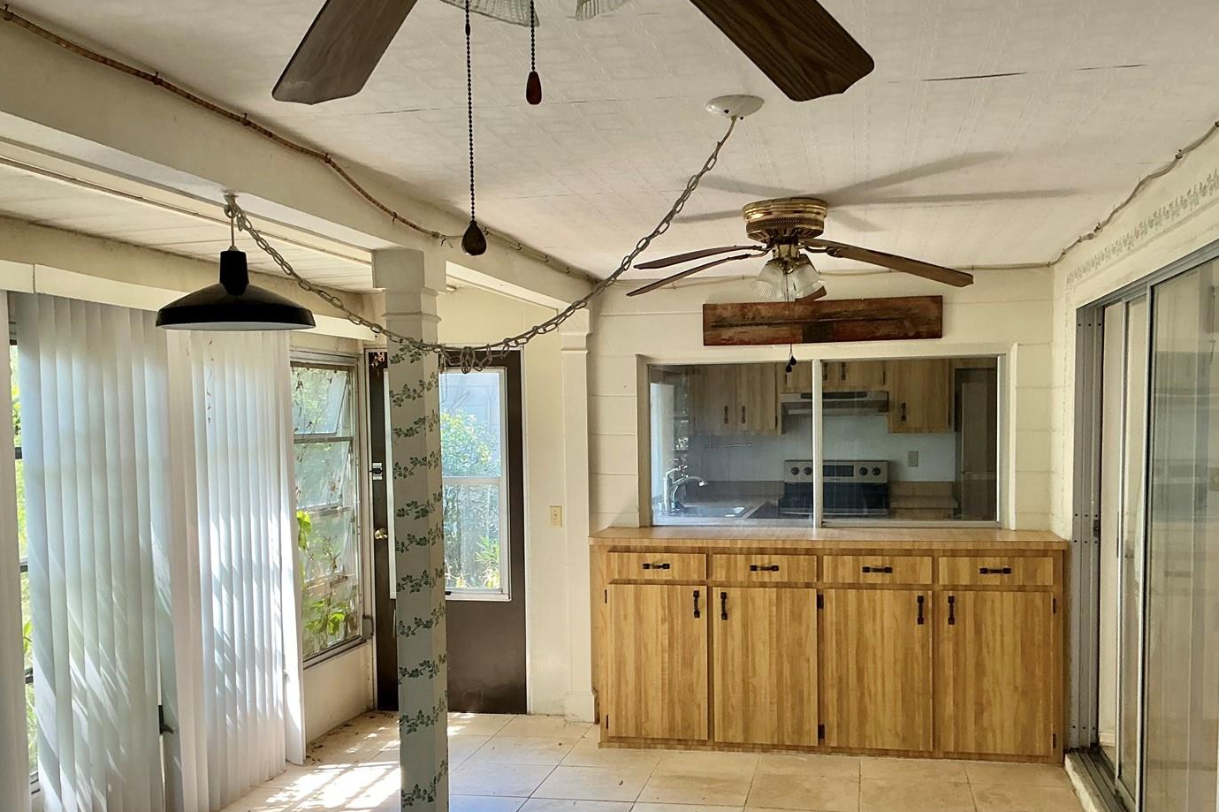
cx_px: 651
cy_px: 500
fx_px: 1185
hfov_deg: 54.4
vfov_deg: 37.6
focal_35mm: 35
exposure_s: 1/60
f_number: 1.8
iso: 64
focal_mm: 3
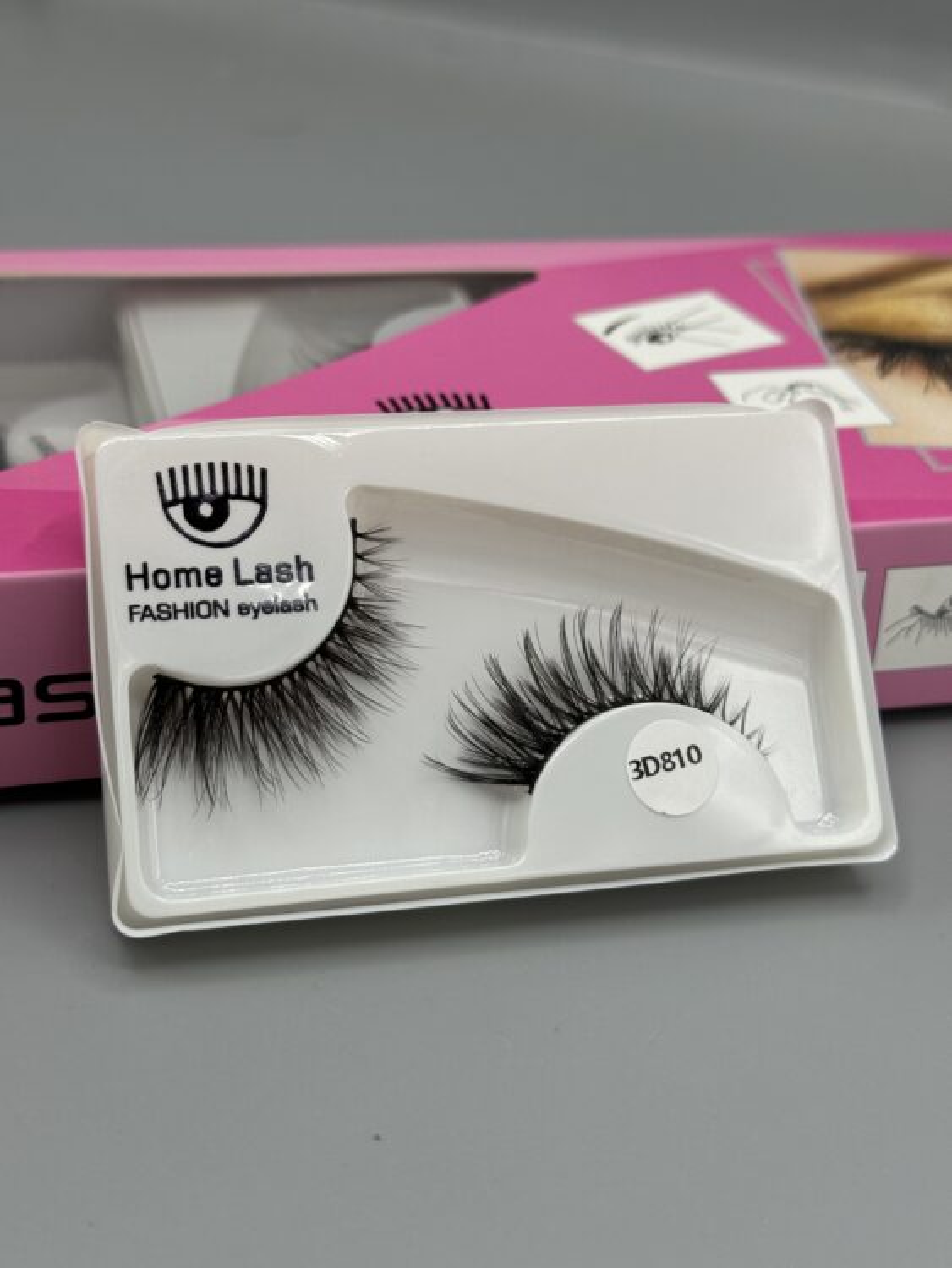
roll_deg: -3.6
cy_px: 634
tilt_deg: -32.2
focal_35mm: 48
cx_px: 476
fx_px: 1759
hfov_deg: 30.3
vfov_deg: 39.6
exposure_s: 1/1395
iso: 64
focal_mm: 6.86
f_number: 1.78
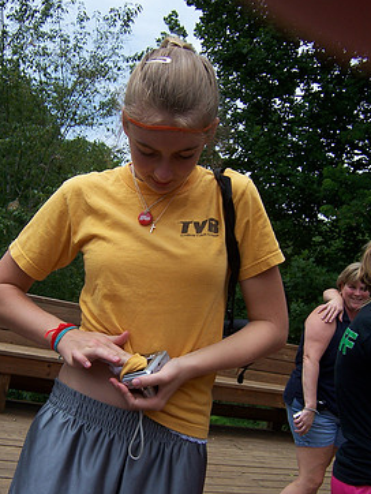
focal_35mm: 41
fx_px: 585
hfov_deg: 35.1
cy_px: 270
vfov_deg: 45.7
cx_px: 149
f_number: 3.4
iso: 80
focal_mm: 5.5
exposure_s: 1/750
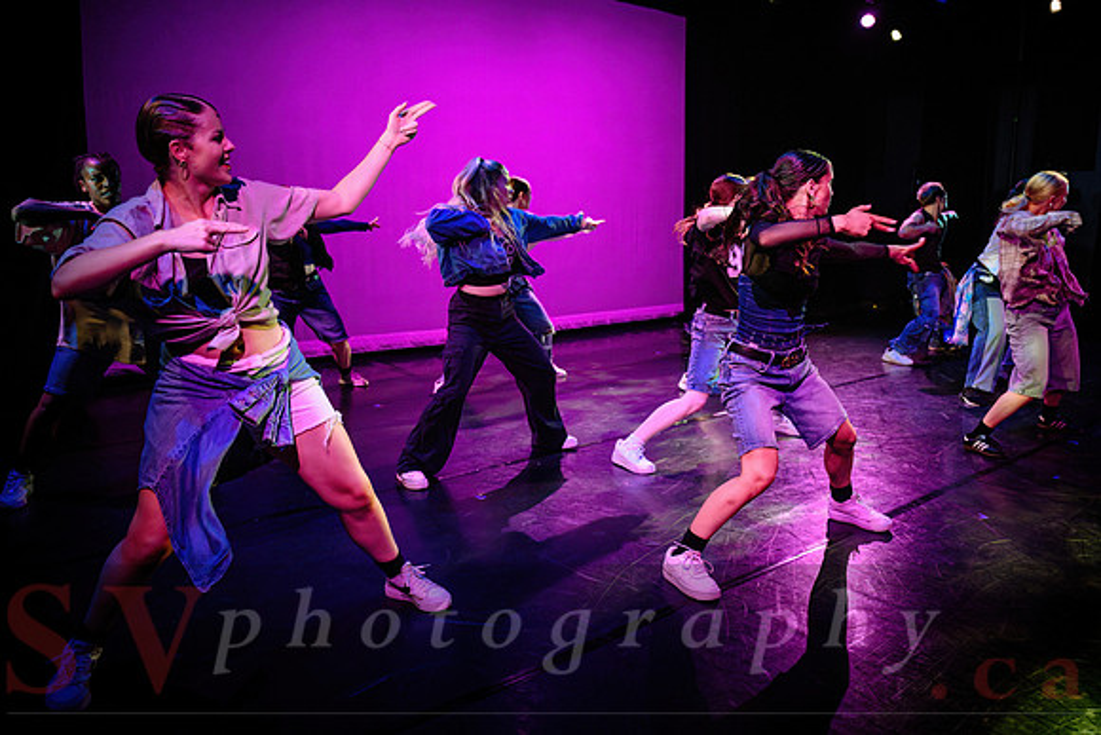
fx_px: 843
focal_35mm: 28
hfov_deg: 66.3
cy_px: 346
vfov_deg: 47.1
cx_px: 583
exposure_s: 1/300
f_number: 2.8
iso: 2000
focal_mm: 26
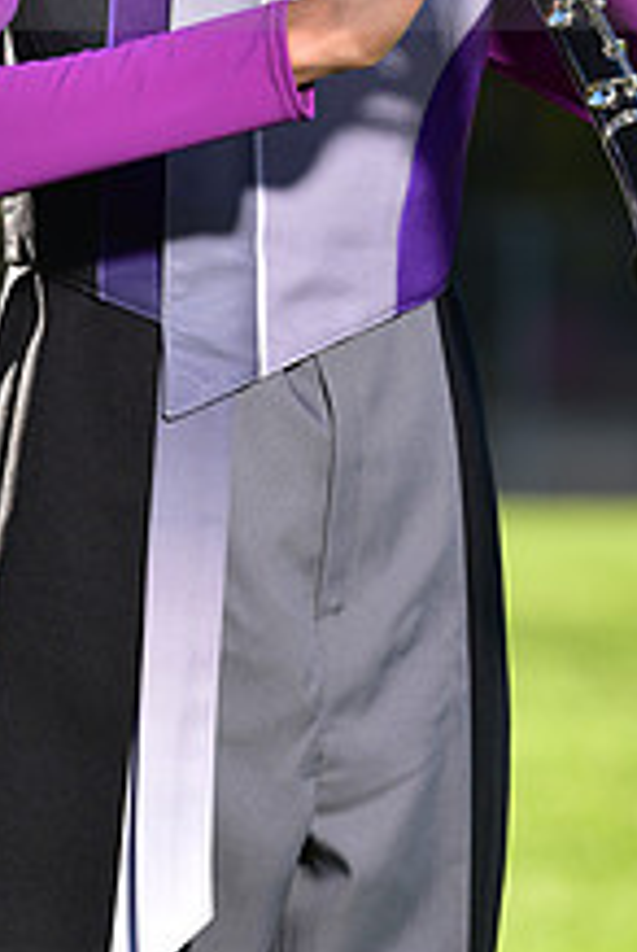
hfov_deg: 2.6
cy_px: -109
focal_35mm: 531
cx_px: 229
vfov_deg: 3.9
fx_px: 14048
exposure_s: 1/250
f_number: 5
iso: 80
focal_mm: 200
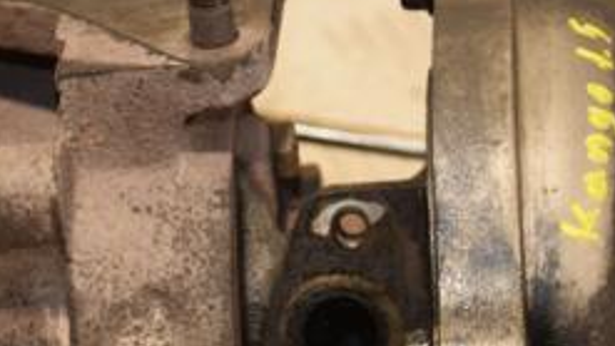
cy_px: 249
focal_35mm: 191
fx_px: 3115
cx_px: 299
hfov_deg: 11.3
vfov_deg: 6.4
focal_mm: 50
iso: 800
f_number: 5
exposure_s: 1/200
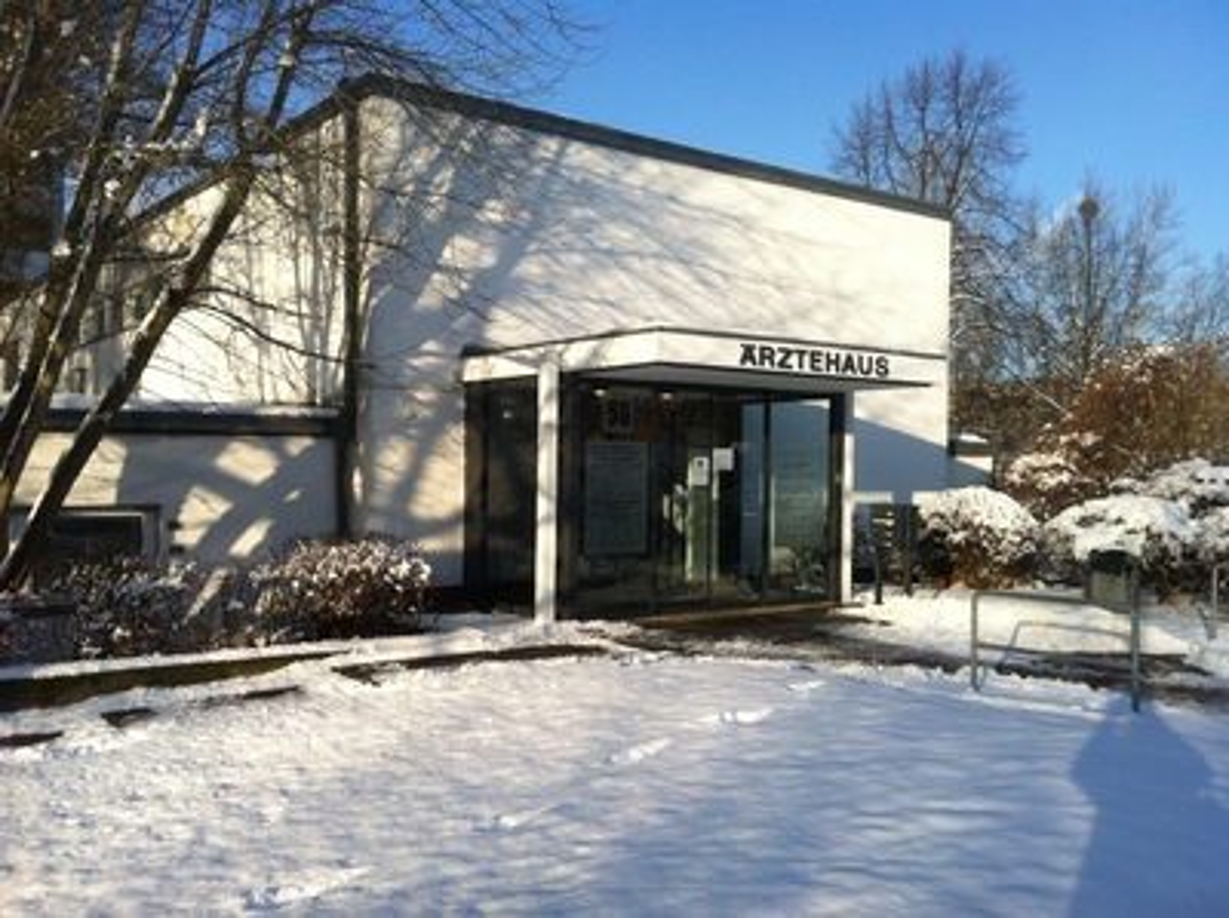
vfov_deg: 40.6
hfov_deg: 52.7
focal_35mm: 35
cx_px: 614
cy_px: 459
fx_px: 1241
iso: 80
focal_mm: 3.85
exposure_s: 1/1117
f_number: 2.8
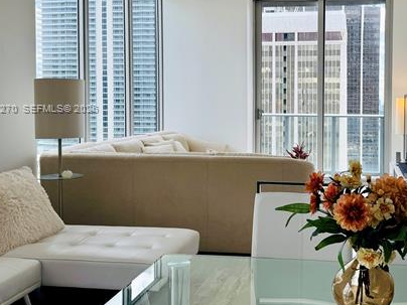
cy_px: 109
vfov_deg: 37.4
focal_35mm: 38
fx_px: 447
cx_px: 282
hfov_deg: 47.9
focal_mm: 6.76
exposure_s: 1/664
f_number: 1.78
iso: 80
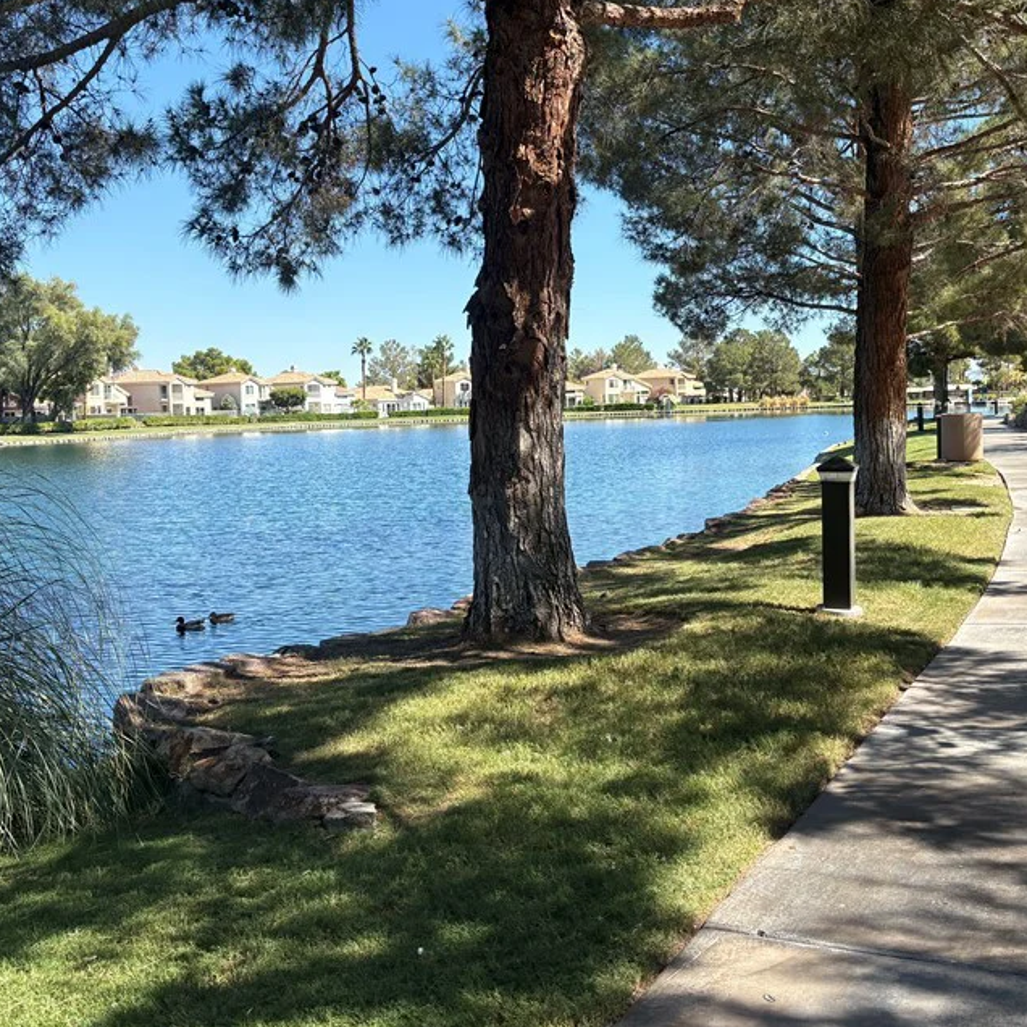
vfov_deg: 44.9
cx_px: 576
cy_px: 459
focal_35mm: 37
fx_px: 1242
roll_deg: +1.4
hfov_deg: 44.8
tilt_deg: -2.1
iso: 50
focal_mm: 5.96
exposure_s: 1/1626
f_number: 1.6
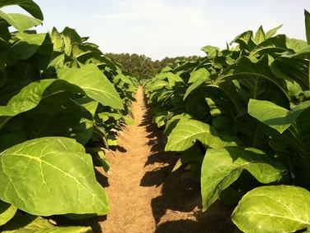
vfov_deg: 38.7
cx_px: 152
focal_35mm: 37
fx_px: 332
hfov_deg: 50.1
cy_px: 116
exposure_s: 1/556
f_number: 2.8
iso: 80
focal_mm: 3.85
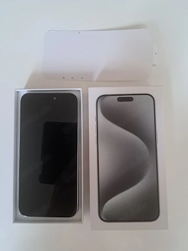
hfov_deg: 56.8
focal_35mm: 24
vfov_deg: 71.6
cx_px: 94
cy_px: 126
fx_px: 174
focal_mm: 5.23
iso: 500
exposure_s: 1/25
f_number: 1.8
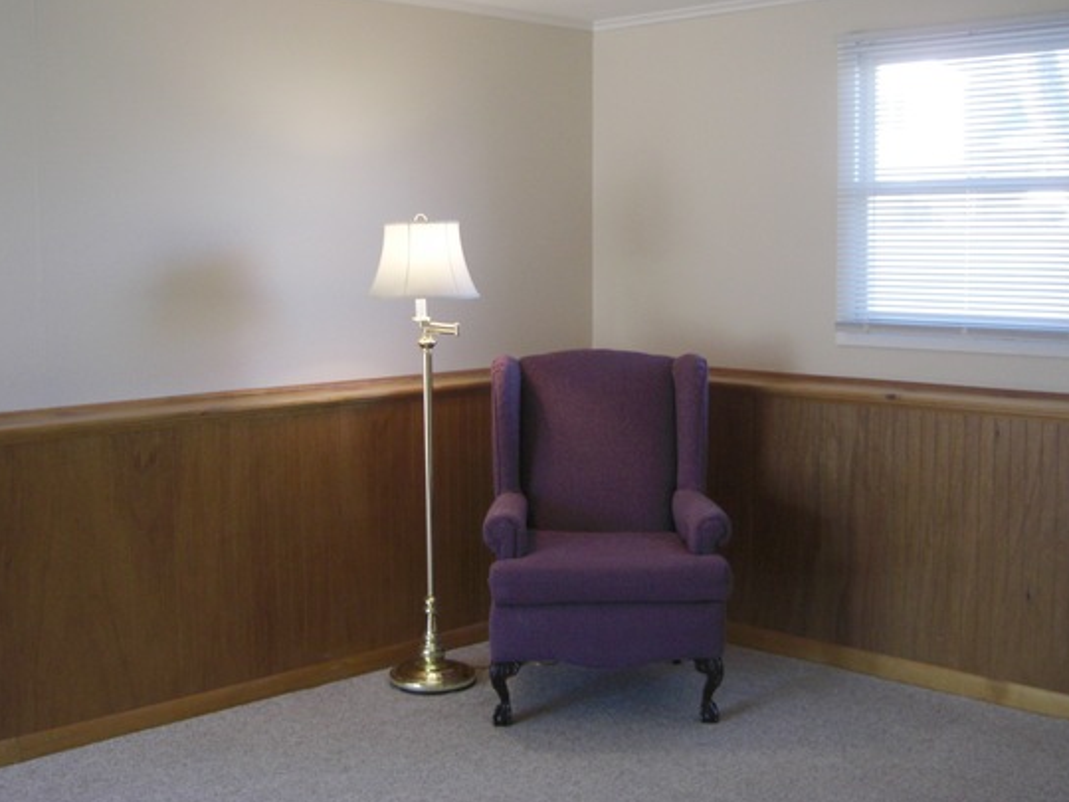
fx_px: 1390
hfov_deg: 42.1
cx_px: 552
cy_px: 341
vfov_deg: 32.1
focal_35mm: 45
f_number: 2.8
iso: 200
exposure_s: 1/50
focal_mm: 7.9
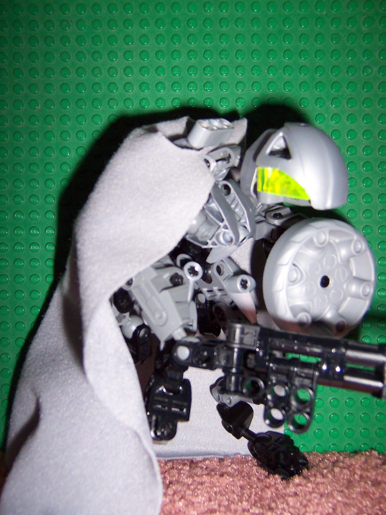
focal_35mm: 36
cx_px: 193
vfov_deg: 51.4
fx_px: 535
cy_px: 258
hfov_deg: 39.7
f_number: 2.8
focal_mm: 5.6
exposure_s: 1/60
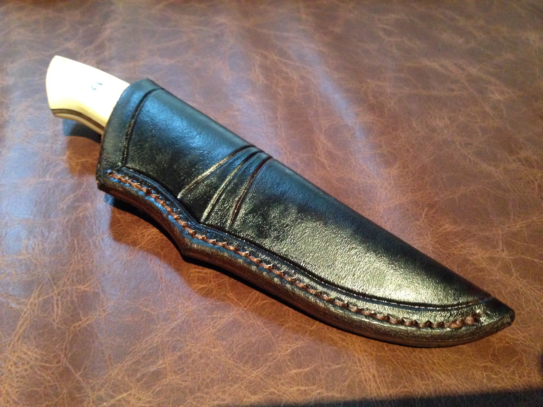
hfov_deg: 55.4
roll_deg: -1.6
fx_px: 518
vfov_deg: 42.9
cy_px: 204
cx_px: 272
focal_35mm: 33
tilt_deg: -44.5
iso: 640
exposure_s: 1/15
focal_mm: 4.12
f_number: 2.4
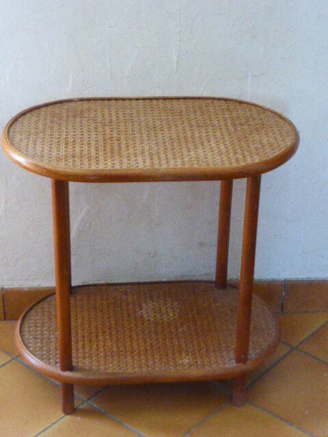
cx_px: 164
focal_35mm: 79
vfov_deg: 24.7
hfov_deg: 18.7
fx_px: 998
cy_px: 218
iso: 1600
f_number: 5
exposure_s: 1/80
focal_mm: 13.3
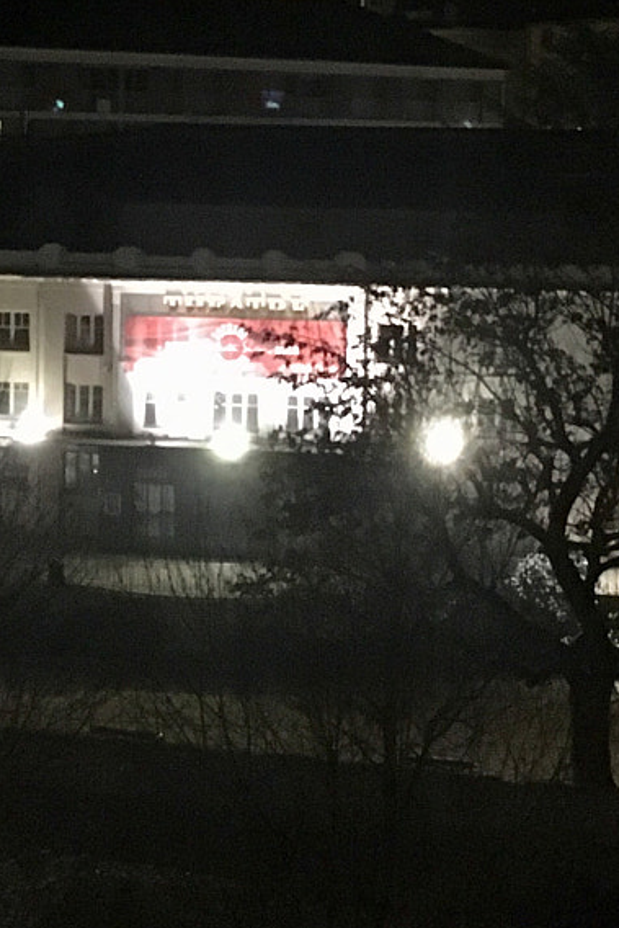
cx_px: 234
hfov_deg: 16.1
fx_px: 2191
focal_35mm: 85
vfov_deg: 23.8
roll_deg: -1.8
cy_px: 312
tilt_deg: -4.4
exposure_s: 1/17
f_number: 2.2
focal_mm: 4.15
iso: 1000
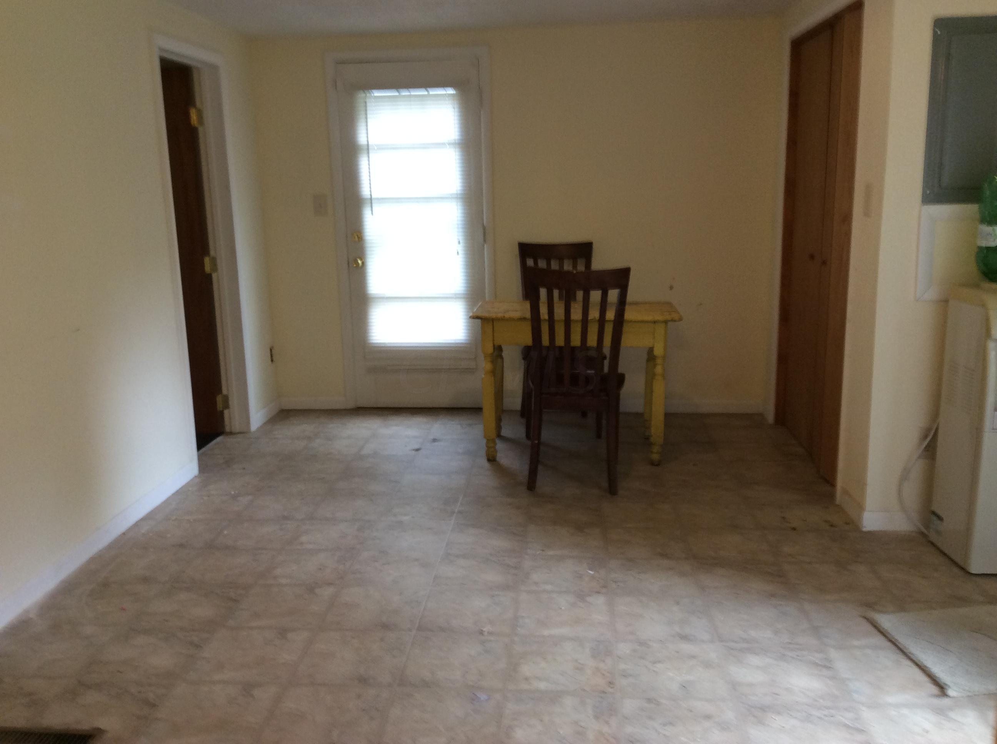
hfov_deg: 56.9
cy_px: 372
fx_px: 920
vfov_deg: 44.1
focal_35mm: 32
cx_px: 498
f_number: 2.4
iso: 64
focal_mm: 3.3
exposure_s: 1/24
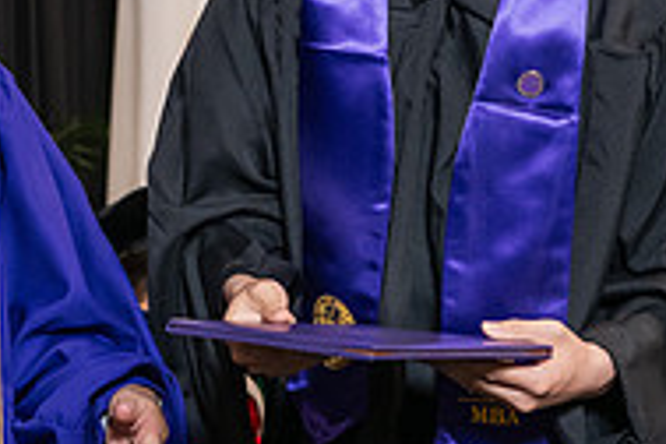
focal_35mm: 184
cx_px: 70
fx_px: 3404
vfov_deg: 7.4
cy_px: 16
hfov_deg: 11.1
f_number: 5
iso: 2000
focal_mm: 60
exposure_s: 1/125
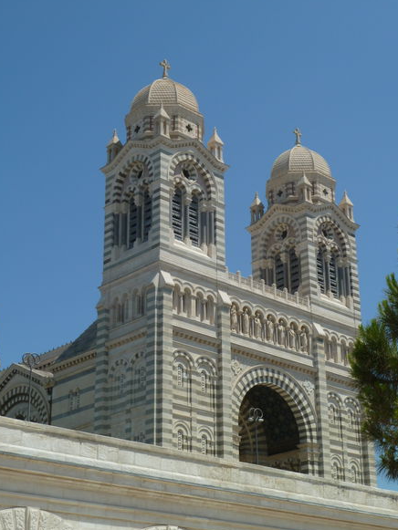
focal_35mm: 65
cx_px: 207
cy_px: 250
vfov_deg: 29.8
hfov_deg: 22.6
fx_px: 996
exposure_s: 1/500
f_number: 5.6
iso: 80
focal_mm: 9.7
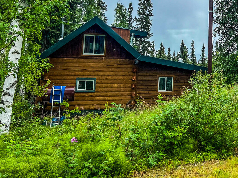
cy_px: 6
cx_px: 224
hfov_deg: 31.8
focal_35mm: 57
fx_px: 392
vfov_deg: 24.6
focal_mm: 5.7
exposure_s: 1/1600
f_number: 1.5
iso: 50
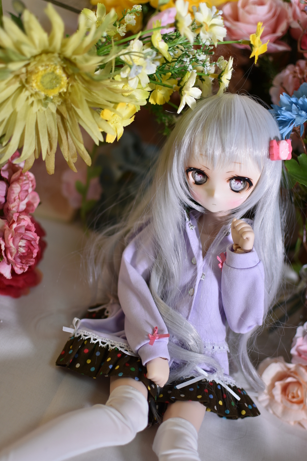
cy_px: 231
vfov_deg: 37.2
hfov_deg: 25.3
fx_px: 684
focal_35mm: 54
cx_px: 154
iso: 100
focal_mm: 35
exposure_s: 1/80
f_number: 1.8
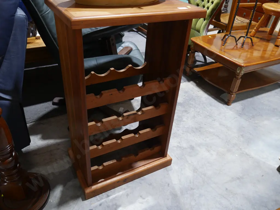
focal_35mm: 28
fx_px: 227
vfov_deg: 49.8
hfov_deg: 63.4
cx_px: 140
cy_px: 105
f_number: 3.5
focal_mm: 14
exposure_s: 1/60
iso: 500
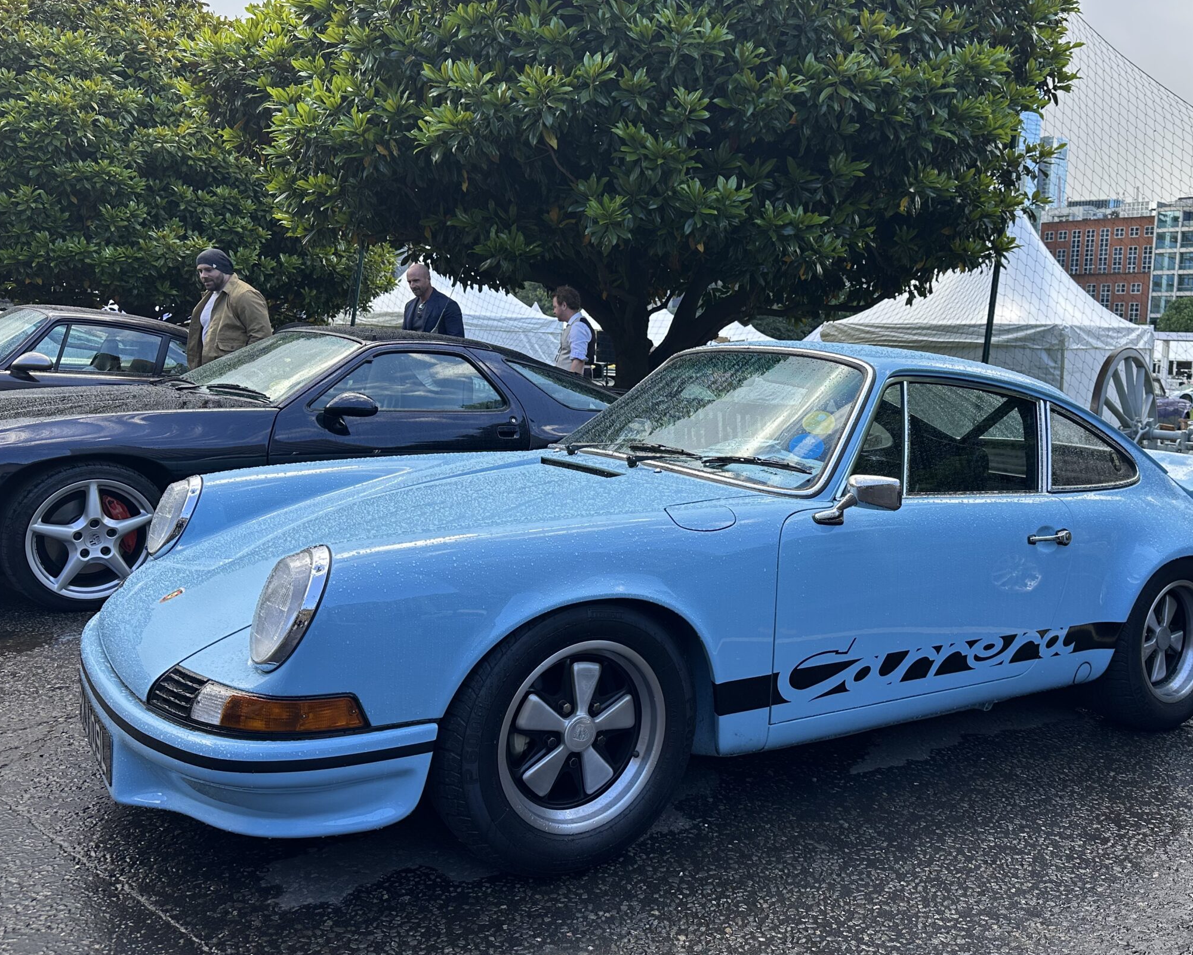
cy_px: 427
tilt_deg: -4.1
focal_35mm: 30
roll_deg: -2.1
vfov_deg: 48.4
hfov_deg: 58.5
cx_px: 691
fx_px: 1059
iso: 80
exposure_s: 1/580
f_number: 1.78
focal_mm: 6.86
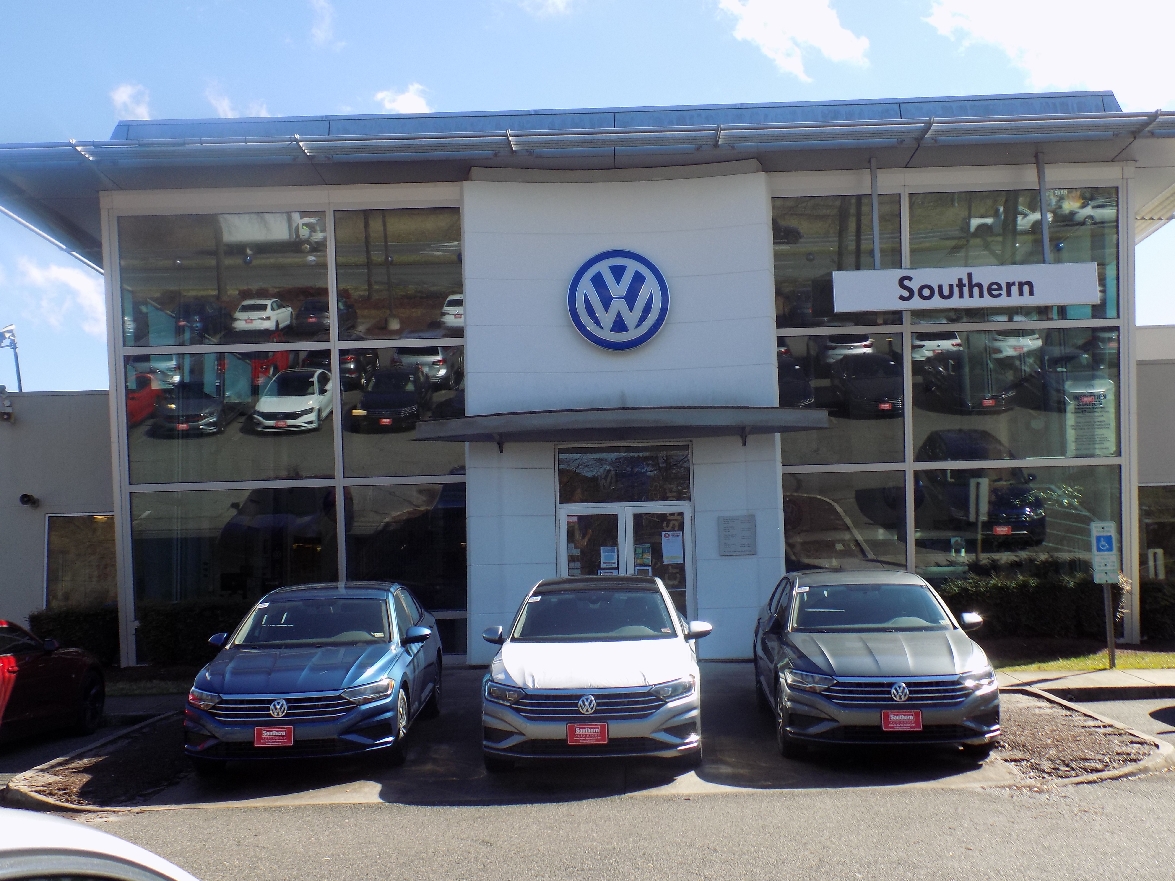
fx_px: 1392
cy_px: 440
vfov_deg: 35.1
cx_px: 588
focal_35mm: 41
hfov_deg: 45.8
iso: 80
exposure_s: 1/500
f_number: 3.6
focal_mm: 7.3
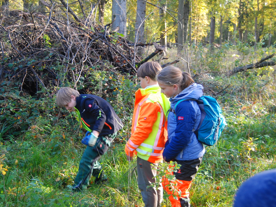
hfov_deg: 33.7
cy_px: 109
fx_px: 455
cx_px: 116
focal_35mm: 57
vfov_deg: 25.7
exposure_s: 1/100
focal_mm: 30
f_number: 4.2
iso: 400
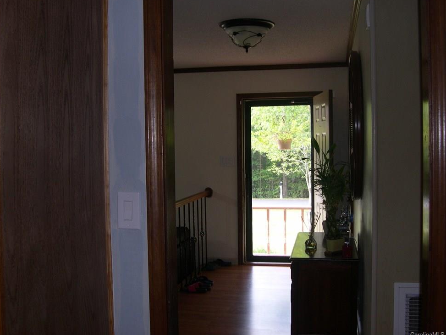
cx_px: 228
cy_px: 163
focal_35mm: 40
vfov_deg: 36.0
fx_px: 515
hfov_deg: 46.8
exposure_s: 1/30
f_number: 2.8
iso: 100
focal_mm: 8
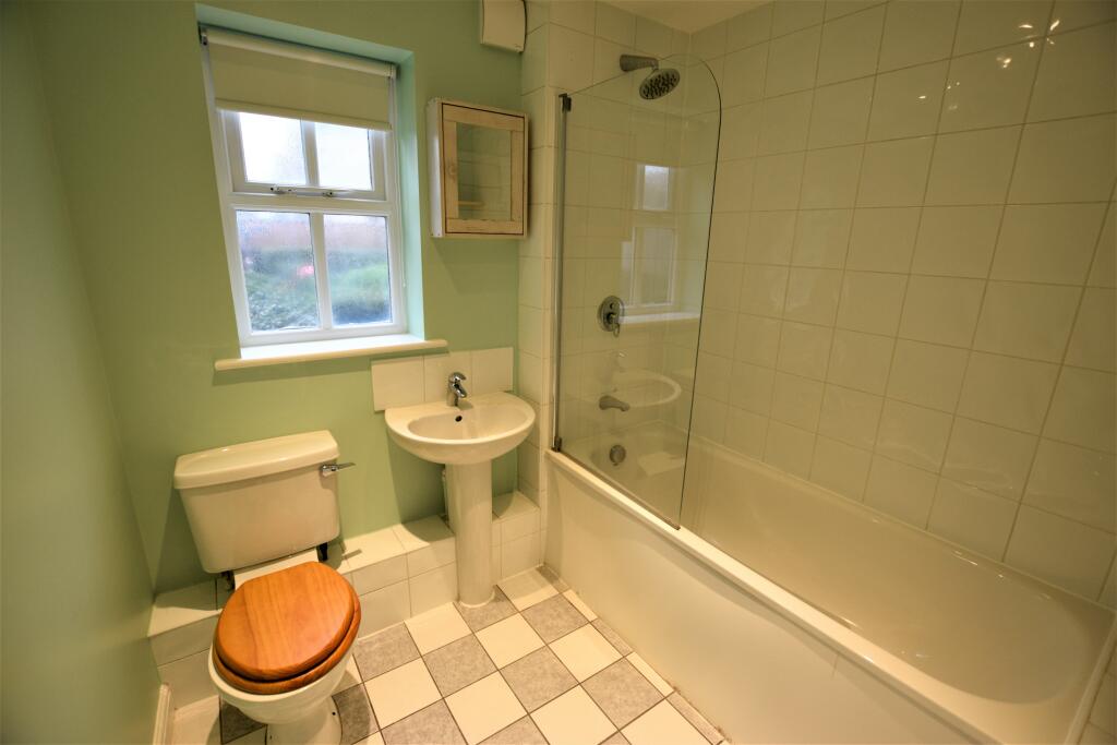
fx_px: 465
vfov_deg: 77.3
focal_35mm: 15
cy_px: 372
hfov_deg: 100.4
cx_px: 558
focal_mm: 10
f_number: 4.5
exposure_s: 1/80
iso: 400
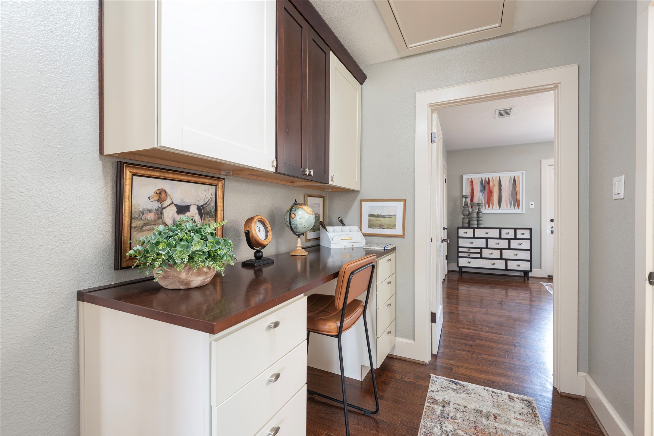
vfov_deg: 73.8
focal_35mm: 16
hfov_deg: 96.7
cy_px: 218
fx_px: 291
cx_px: 327
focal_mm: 16
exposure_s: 1.3
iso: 100
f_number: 7.1
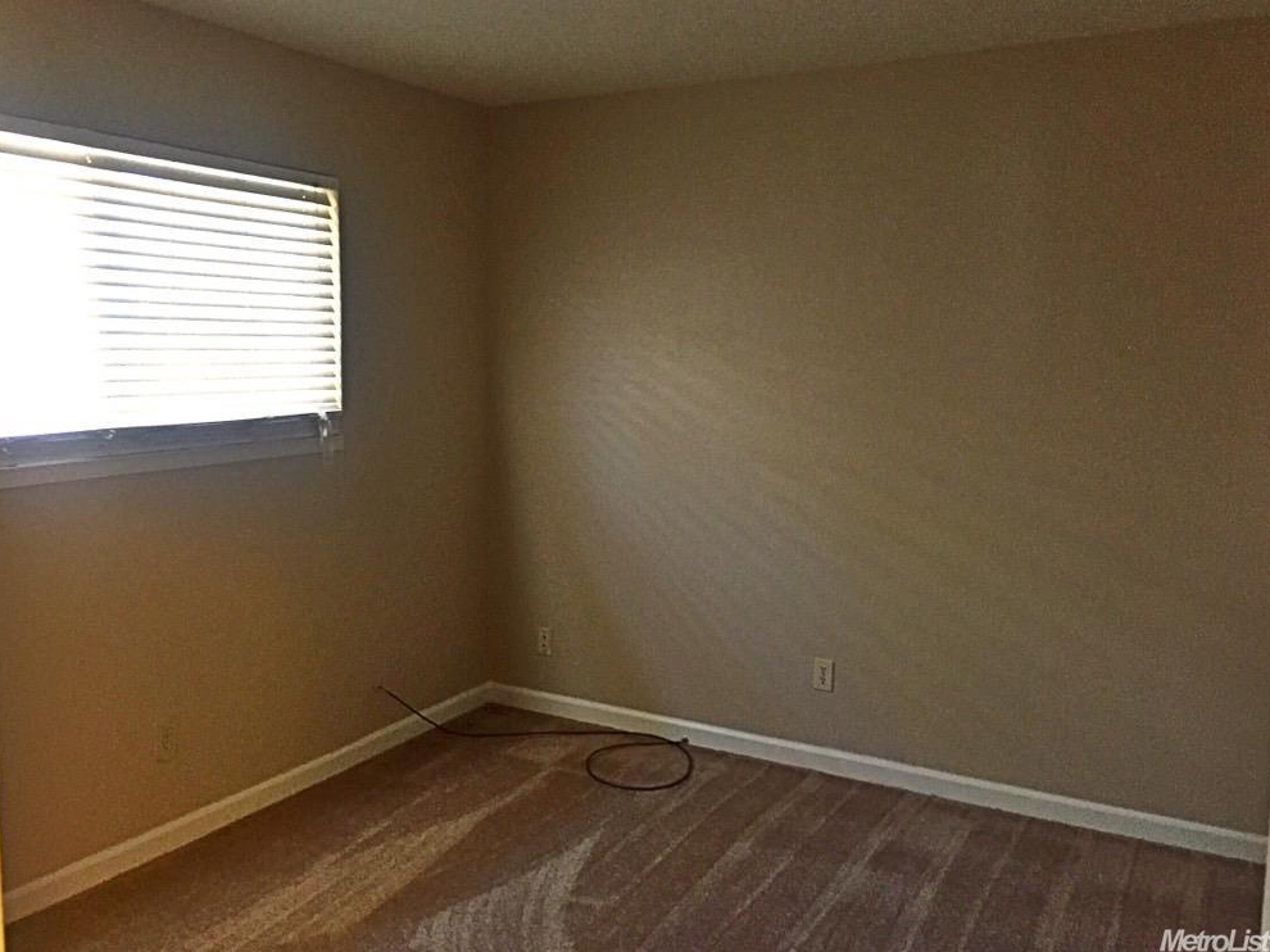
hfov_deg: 60.0
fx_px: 1100
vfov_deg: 46.8
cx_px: 631
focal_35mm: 30
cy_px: 462
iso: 250
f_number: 2.2
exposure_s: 1/24
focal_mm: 4.15
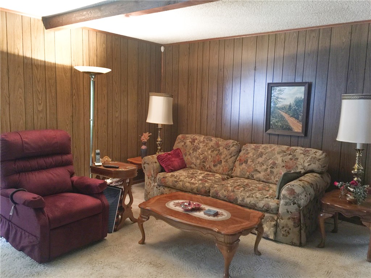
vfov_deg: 48.2
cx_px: 186
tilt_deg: -6.5
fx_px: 311
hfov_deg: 61.7
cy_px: 139
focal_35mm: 29
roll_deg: -1.6
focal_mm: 4.15
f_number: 2.2
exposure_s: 1/4
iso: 64
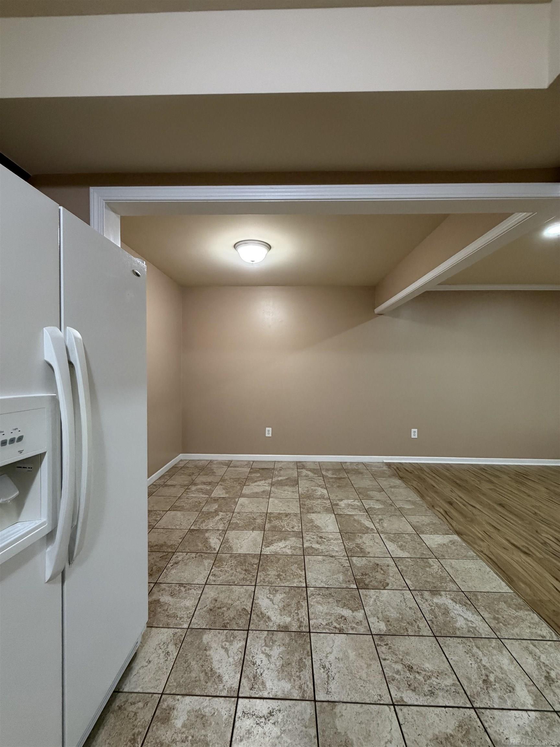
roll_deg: +0.0
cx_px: 280
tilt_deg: -0.6
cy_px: 374
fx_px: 302
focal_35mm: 14
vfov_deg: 102.1
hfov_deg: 85.7
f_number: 2.2
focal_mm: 2.22
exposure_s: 1/60
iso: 400
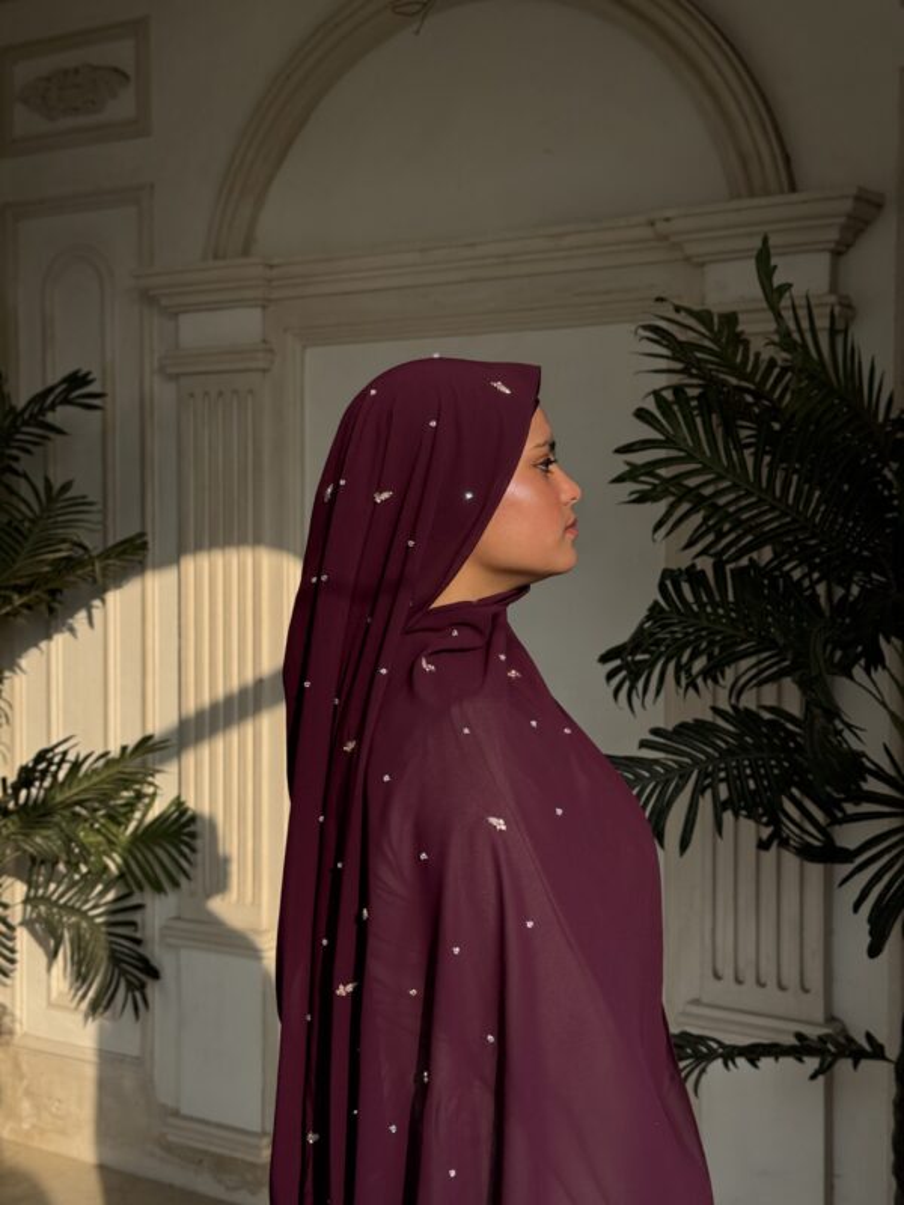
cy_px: 602
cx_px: 452
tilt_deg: -1.4
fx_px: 1671
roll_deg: +0.2
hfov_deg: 30.3
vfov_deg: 39.7
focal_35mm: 48
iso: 64
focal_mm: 6.76
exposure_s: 1/1724
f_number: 1.78
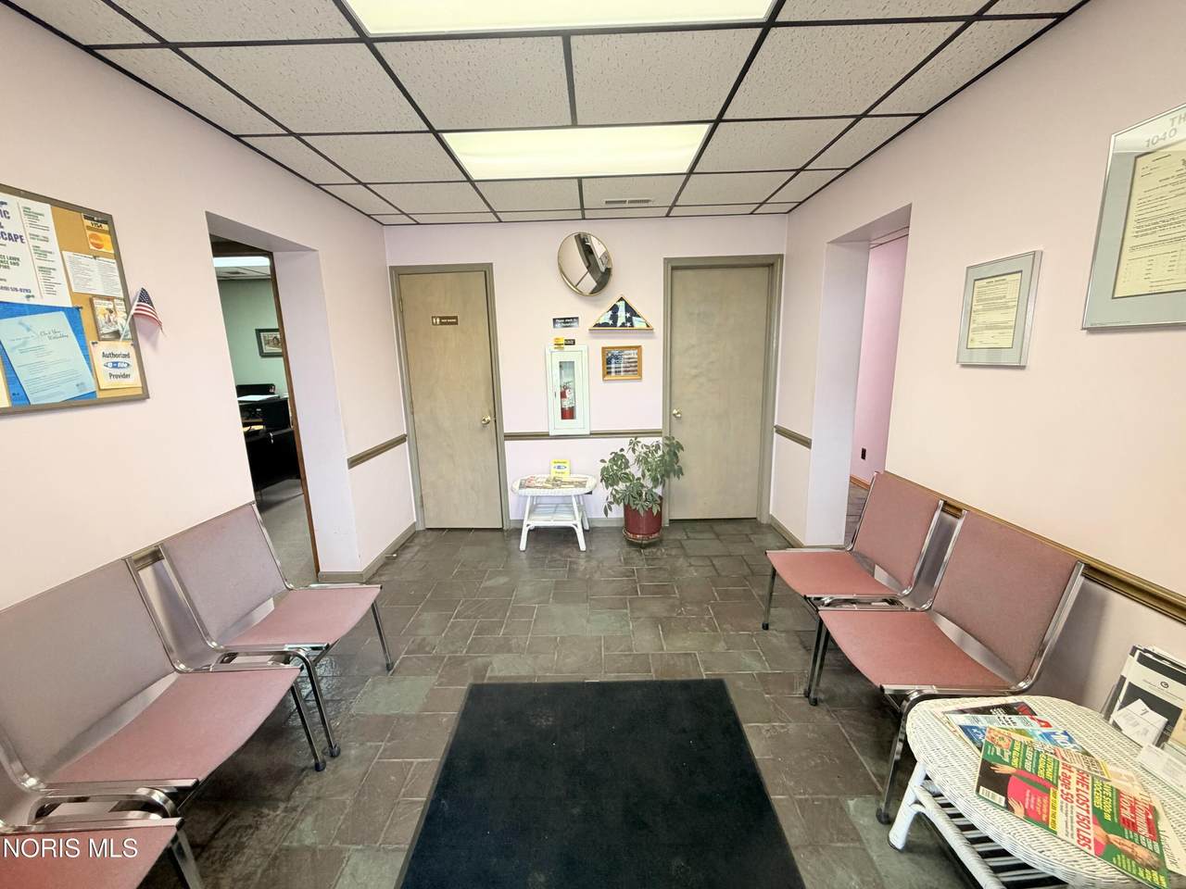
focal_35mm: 14
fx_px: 480
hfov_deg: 102.1
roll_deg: +1.7
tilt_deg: -10.2
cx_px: 593
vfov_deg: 85.7
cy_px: 444
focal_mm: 2.22
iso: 200
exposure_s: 1/60
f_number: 2.2
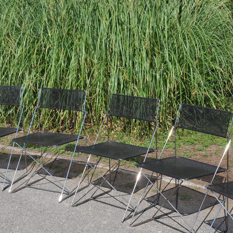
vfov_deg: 23.3
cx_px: 107
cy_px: 140
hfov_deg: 23.4
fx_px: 564
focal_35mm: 74
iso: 640
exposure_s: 1/750
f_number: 13
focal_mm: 30
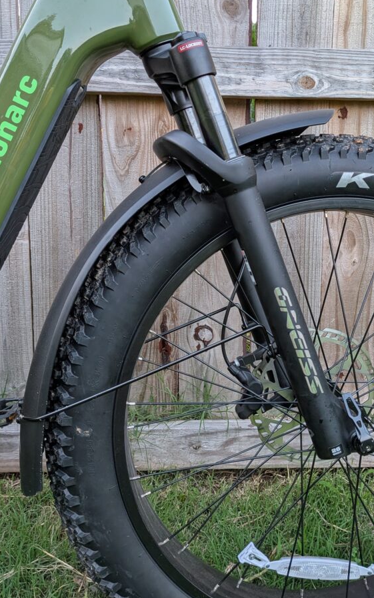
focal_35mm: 34
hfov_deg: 37.1
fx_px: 555
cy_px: 254
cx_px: 224
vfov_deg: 56.5
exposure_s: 1/48.1
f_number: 1.7
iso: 118
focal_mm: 4.53
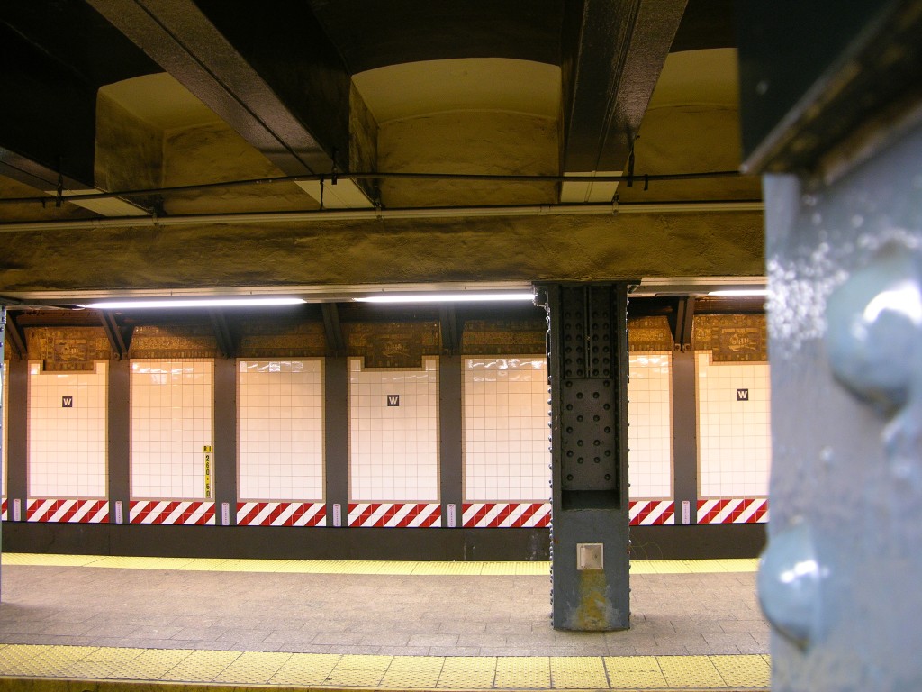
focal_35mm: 35
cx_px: 461
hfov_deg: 52.6
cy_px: 346
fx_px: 932
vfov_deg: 40.7
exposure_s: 1/3.6
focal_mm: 8.9
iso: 128
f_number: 2.8
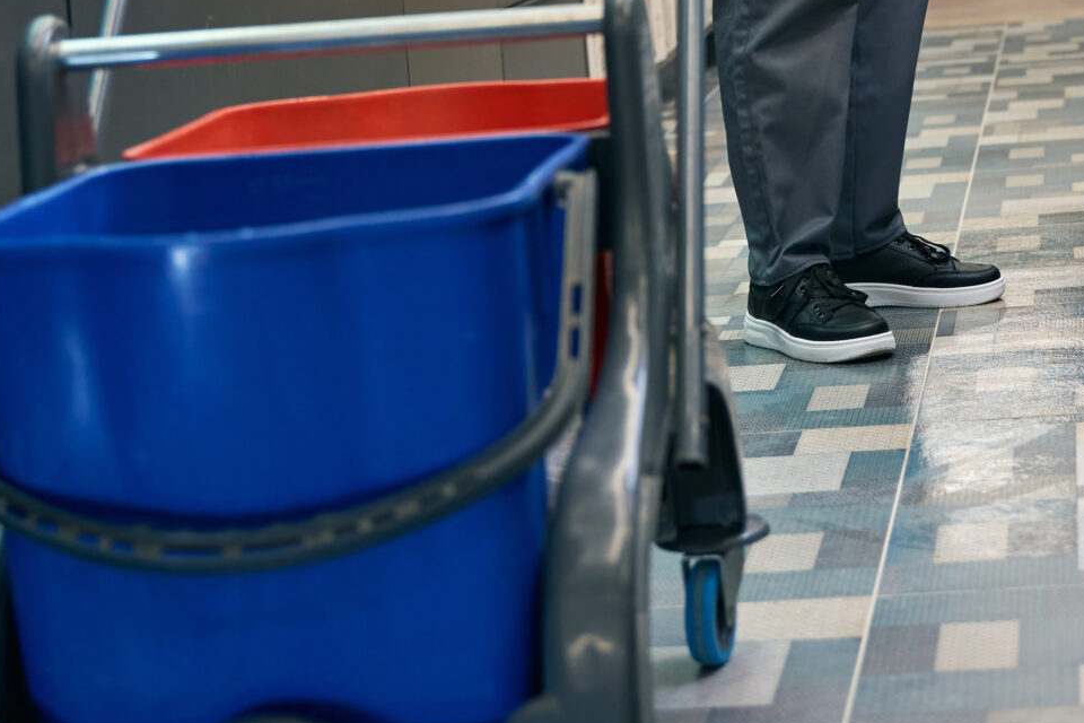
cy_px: -133
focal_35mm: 98
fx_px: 2947
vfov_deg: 13.6
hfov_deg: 20.7
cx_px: 802
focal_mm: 36.7
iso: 640
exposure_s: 1/200
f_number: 2.8
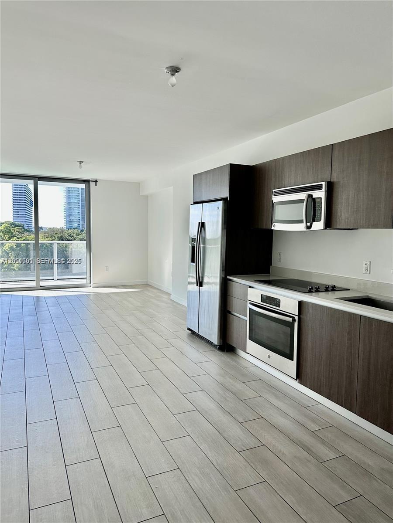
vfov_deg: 71.6
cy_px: 262
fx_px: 363
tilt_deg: -4.8
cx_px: 196
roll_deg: -1.2
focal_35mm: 24
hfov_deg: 56.8
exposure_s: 1/303
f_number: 1.78
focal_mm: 6.86
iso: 80
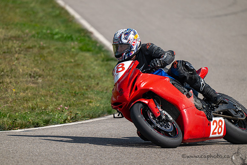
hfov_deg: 3.4
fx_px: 4117
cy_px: 82
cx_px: 124
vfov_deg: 2.3
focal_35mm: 600
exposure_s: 1/1250
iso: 160
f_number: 6.3
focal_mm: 600
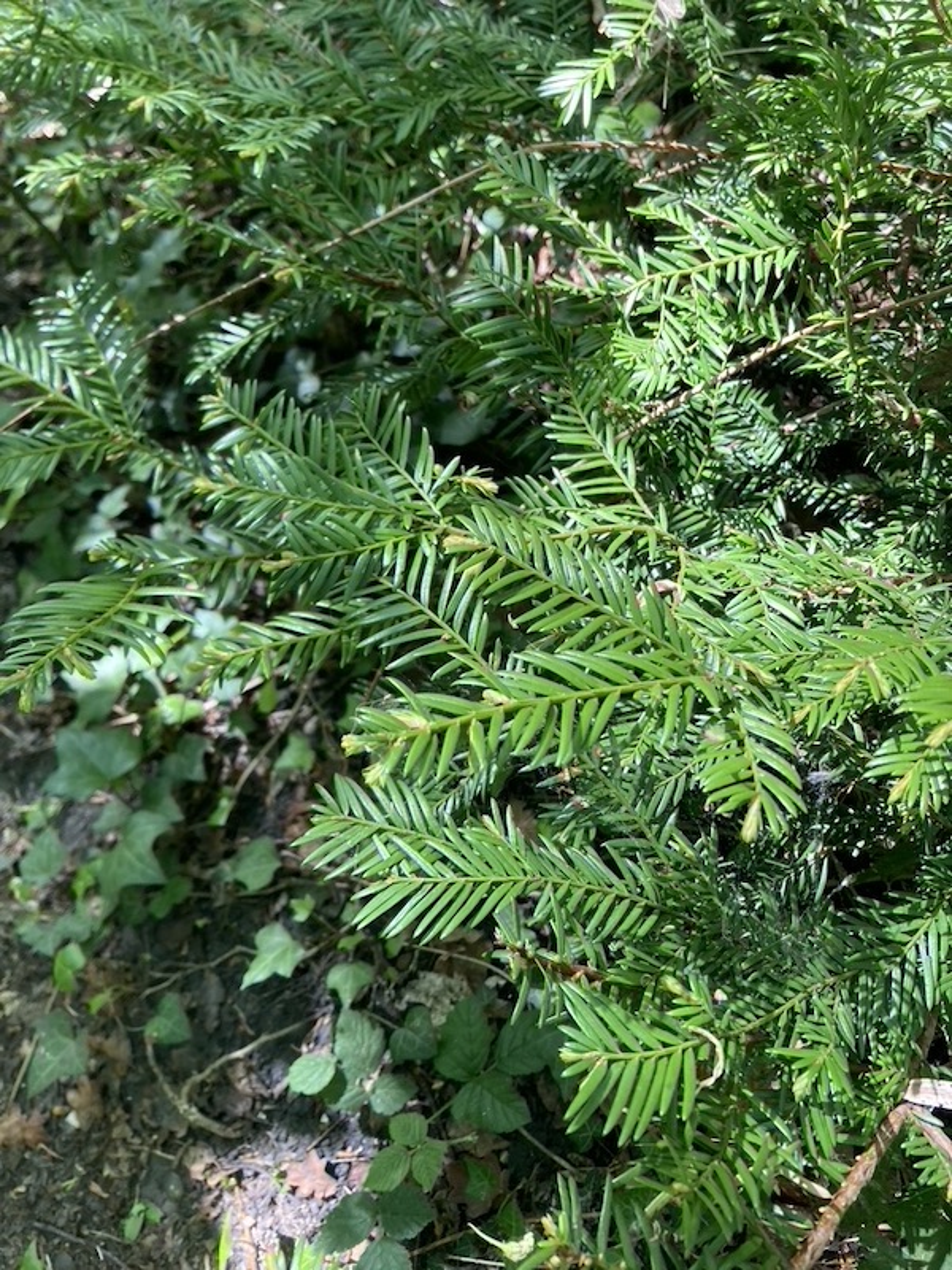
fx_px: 1027
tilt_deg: -62.6
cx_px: 476
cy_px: 635
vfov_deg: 63.4
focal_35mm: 28
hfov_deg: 49.7
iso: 50
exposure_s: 1/121
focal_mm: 3.99
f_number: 1.8
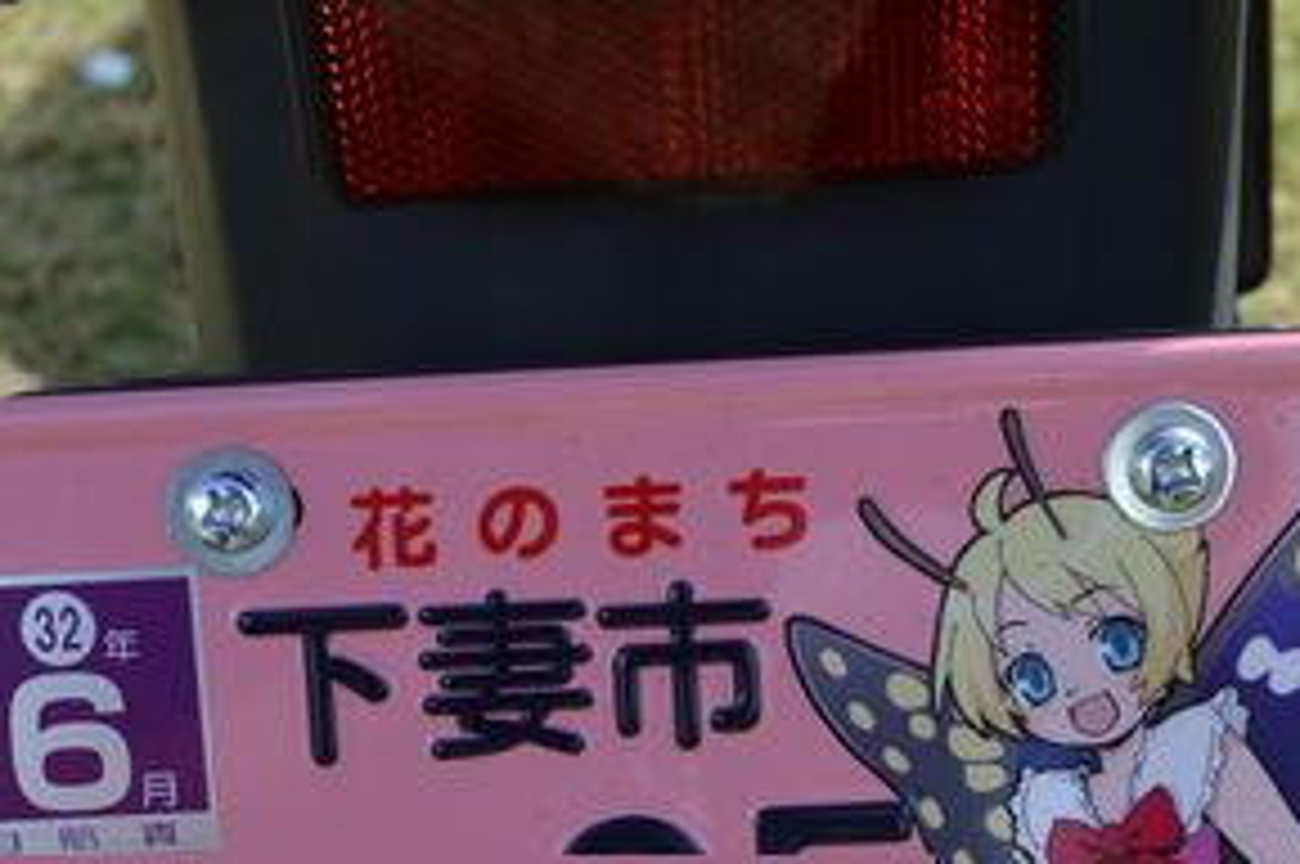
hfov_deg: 25.4
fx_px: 2886
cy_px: 866
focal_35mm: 80
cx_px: 697
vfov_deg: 16.7
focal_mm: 22
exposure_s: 1/160
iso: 100
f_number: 6.3
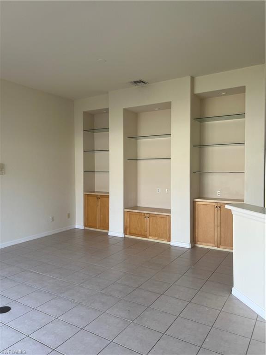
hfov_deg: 53.1
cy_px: 178
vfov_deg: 67.3
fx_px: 266
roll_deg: -1.0
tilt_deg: -1.9
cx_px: 133
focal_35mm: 26
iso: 64
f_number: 1.5
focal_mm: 5.7
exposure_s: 1/121
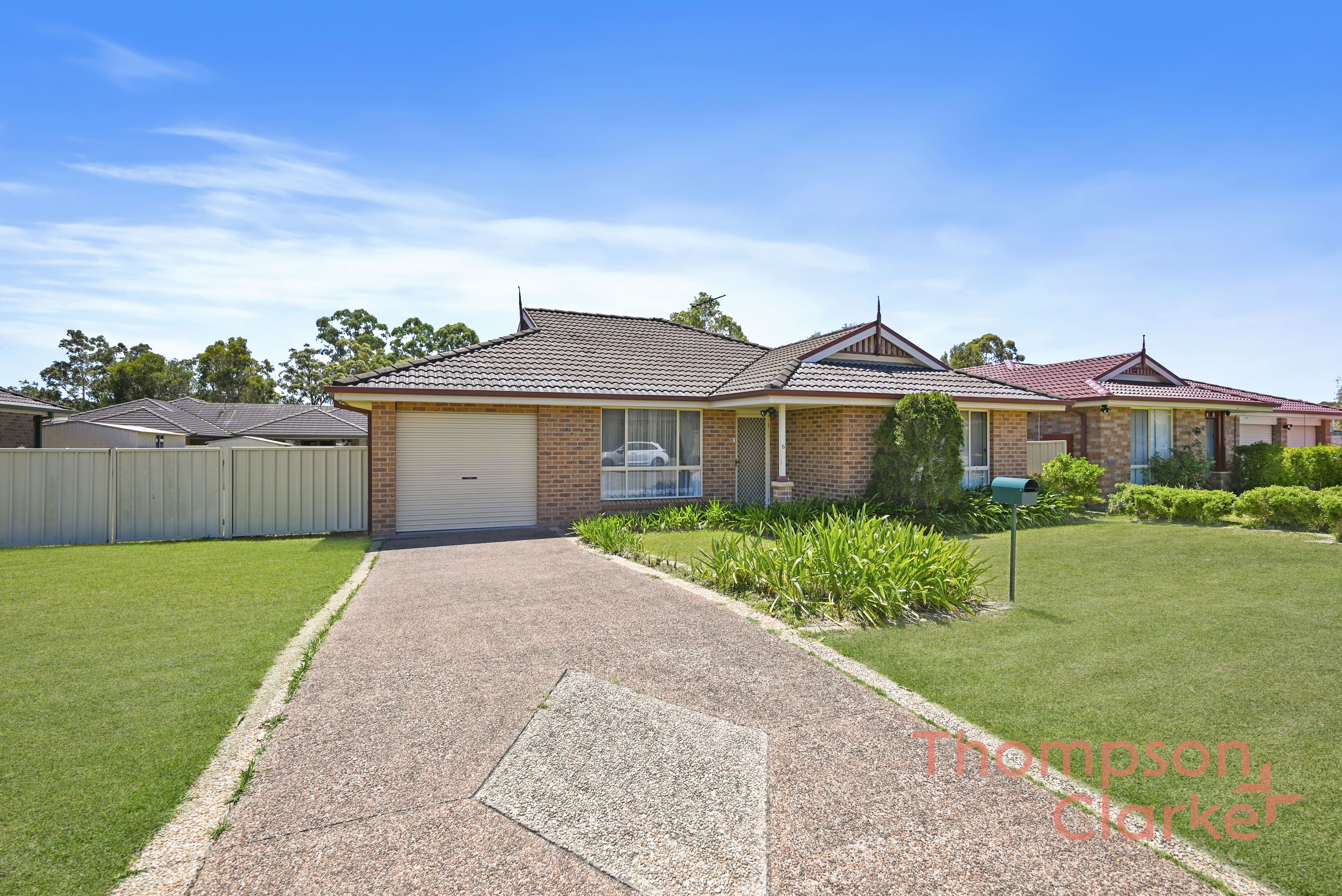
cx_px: 671
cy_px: 448
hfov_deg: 95.0
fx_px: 615
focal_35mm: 16
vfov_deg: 72.1
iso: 100
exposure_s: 1/640
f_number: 4
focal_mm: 16.5
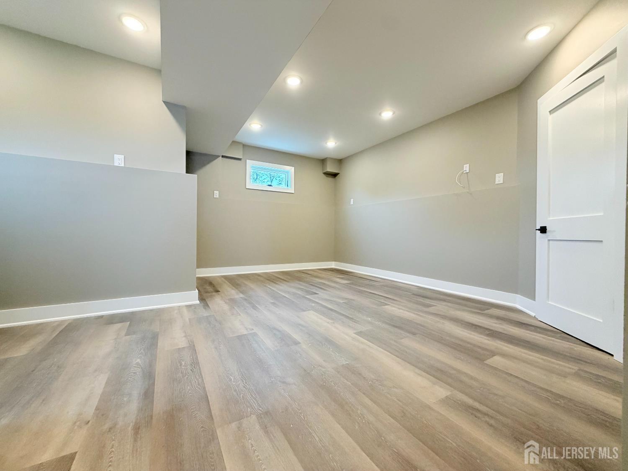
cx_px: 314
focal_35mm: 14
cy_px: 236
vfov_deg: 85.7
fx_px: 254
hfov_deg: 102.1
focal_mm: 2.22
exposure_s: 1/120
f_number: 2.2
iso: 250
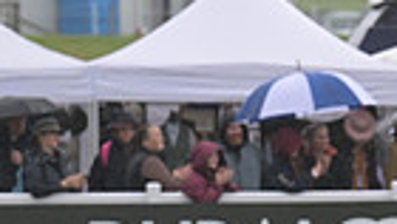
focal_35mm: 866
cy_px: 64
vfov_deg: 1.4
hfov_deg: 2.5
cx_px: 774
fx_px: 9123
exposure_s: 1/800
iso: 640
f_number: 5.6
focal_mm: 200
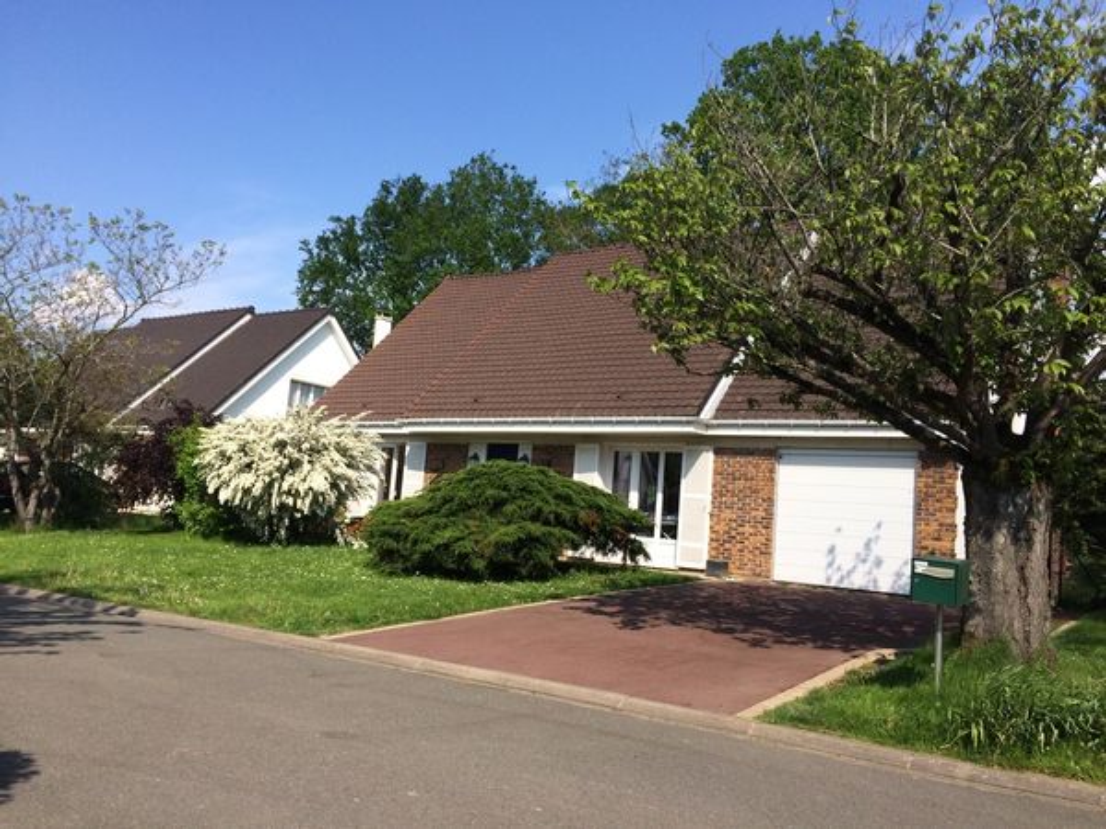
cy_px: 414
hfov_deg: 61.7
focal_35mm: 29
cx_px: 553
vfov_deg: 48.2
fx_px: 927
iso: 32
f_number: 2.2
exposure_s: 1/1866
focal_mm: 4.15
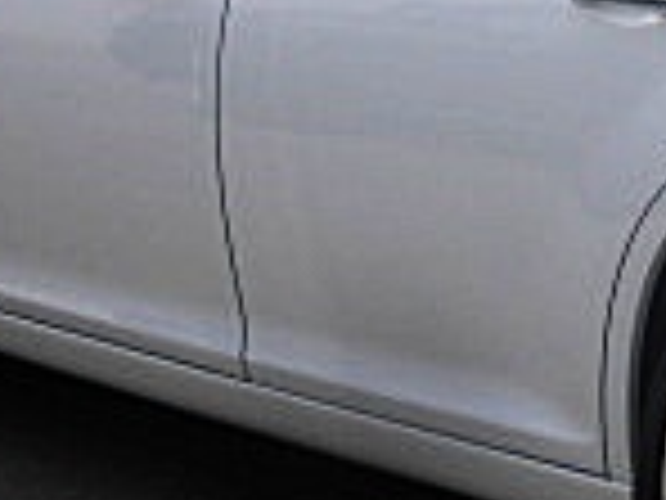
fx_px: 3001
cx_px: 796
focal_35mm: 156
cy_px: 207
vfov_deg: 9.5
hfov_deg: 12.4
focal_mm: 6.3
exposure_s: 1/1000
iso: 50
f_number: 2.8
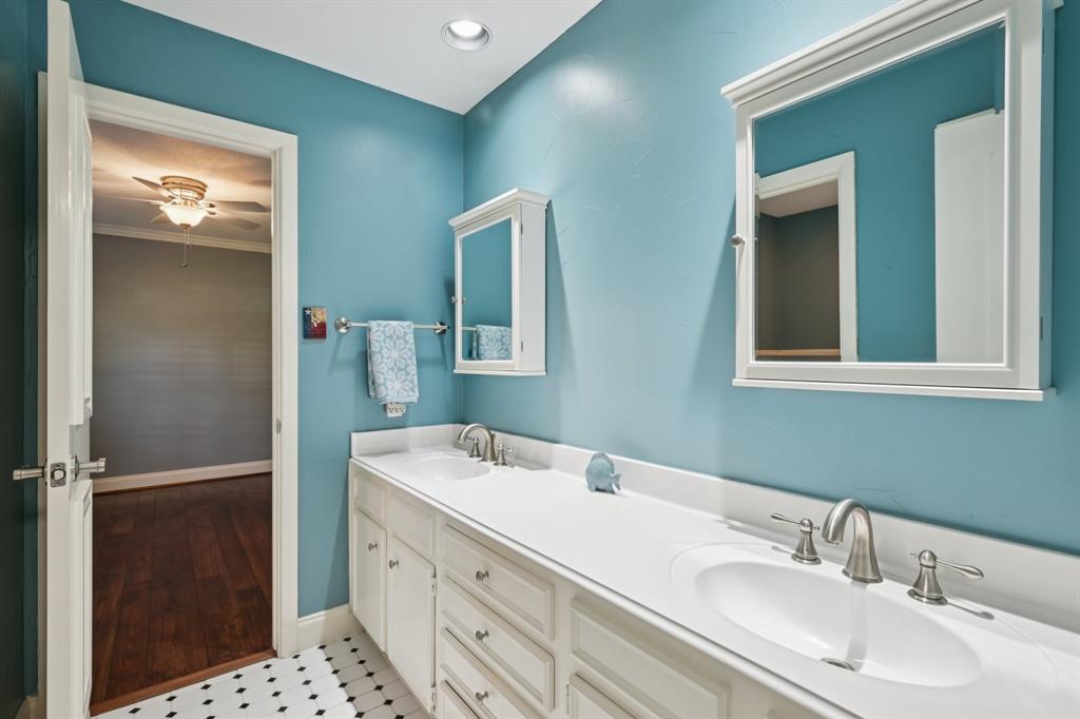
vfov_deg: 73.7
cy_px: 360
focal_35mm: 16
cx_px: 540
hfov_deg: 96.8
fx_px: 480
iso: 400
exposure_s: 1/13
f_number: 8
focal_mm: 16
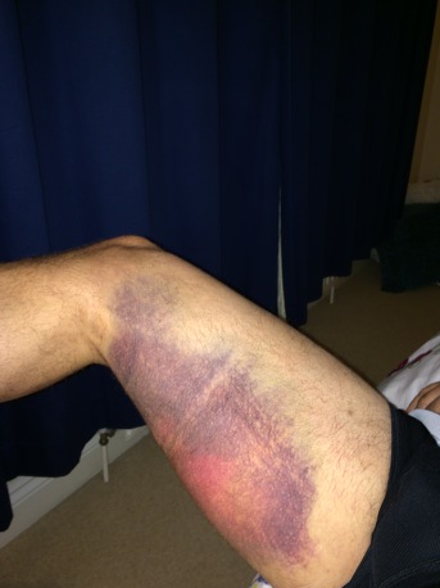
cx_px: 217
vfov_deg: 58.4
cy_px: 302
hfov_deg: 45.4
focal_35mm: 31
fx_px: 526
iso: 64
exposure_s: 1/16
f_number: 2.2
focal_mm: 4.12
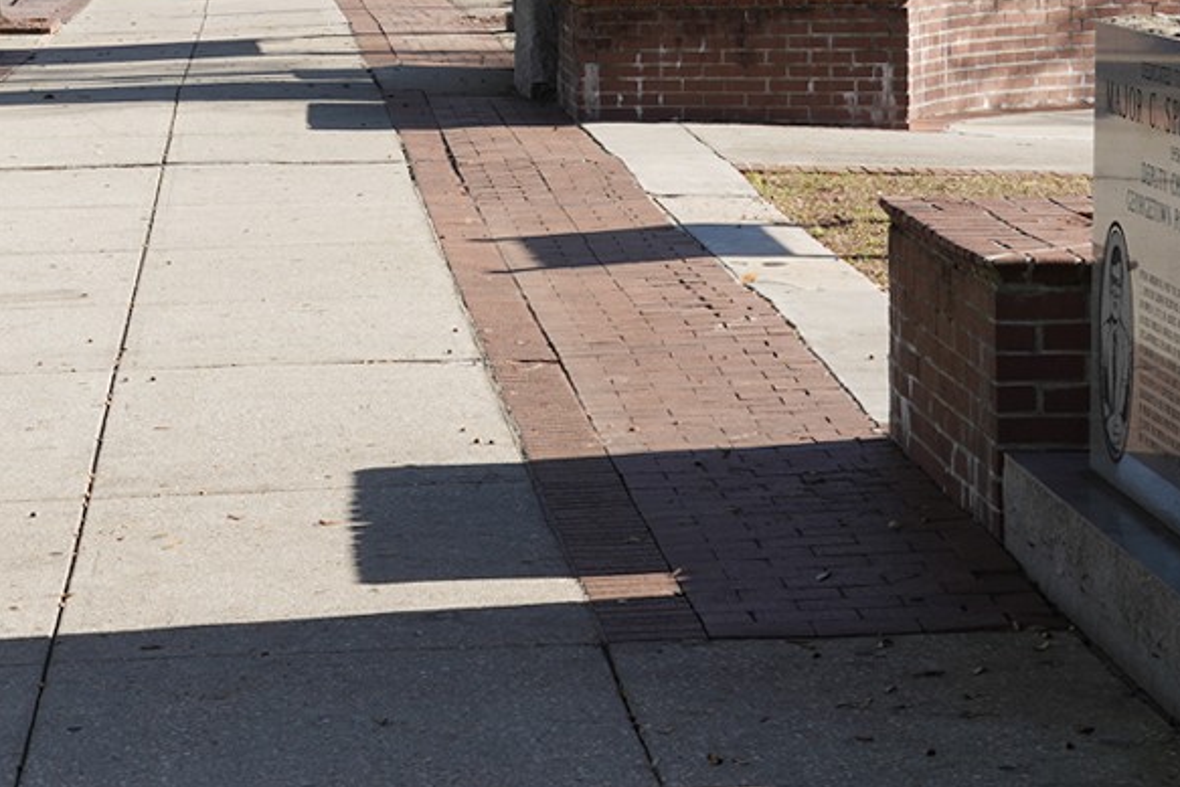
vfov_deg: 11.1
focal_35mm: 120
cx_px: 239
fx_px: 3934
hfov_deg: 16.9
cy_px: -291
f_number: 10
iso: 100
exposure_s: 1/100
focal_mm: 35
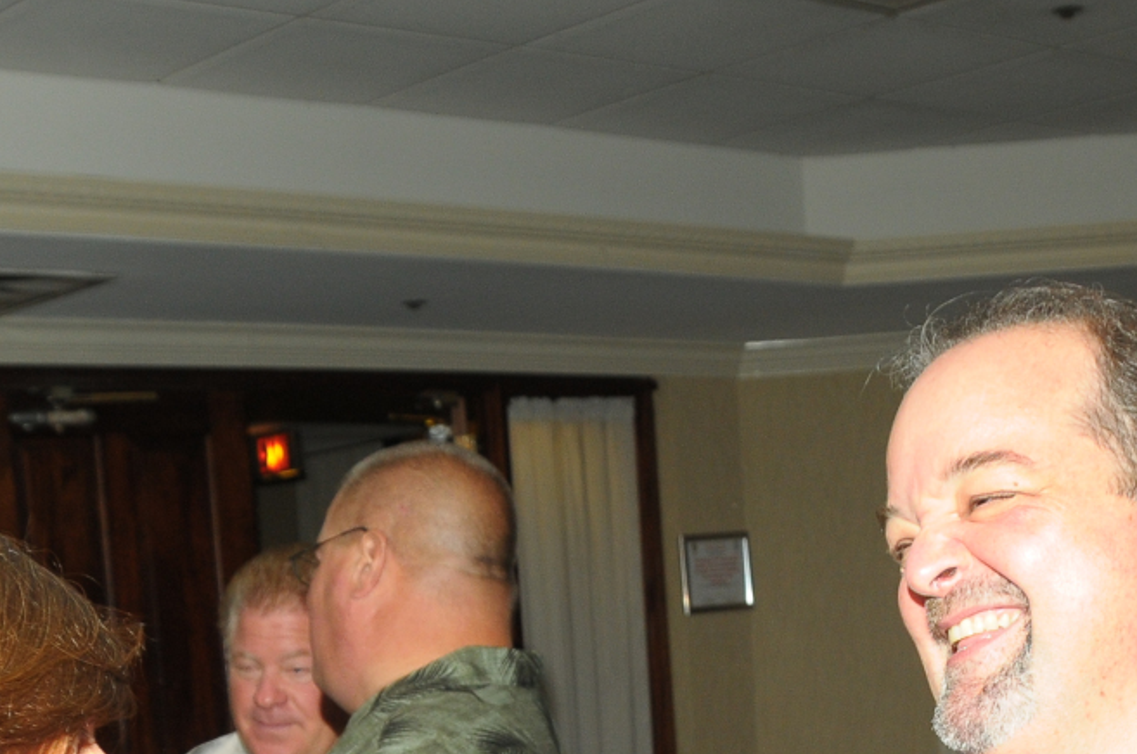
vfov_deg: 17.2
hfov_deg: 27.4
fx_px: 2334
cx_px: 590
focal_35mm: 74
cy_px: 998
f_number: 5.6
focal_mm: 18
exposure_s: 1/80
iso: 400
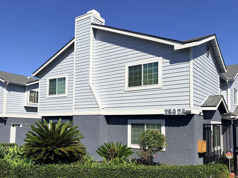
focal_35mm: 33
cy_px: 108
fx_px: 227
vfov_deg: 42.7
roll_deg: -0.4
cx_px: 110
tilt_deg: +6.0
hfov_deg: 55.3
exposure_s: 1/7813
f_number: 1.6
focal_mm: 5.96
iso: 64
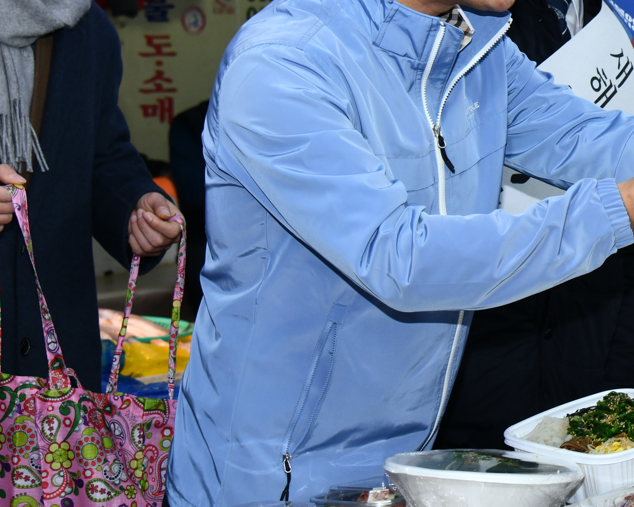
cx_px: 833
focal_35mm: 106
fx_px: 1989
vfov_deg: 14.4
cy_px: 97
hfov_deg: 17.0
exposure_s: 1/125
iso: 400
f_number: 5.6
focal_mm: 40
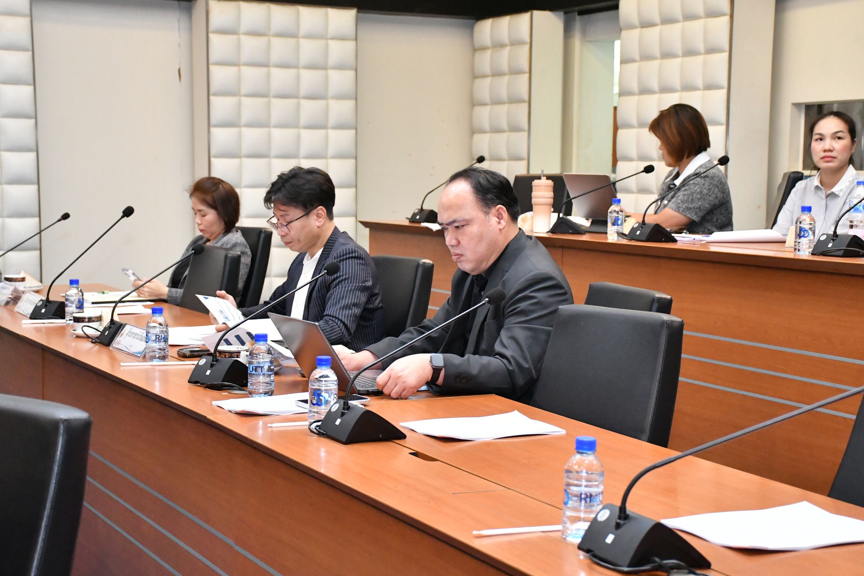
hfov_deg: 32.9
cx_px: 437
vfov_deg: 22.3
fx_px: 1464
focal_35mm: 61
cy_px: 288
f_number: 5.6
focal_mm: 40
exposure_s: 1/160
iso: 5000
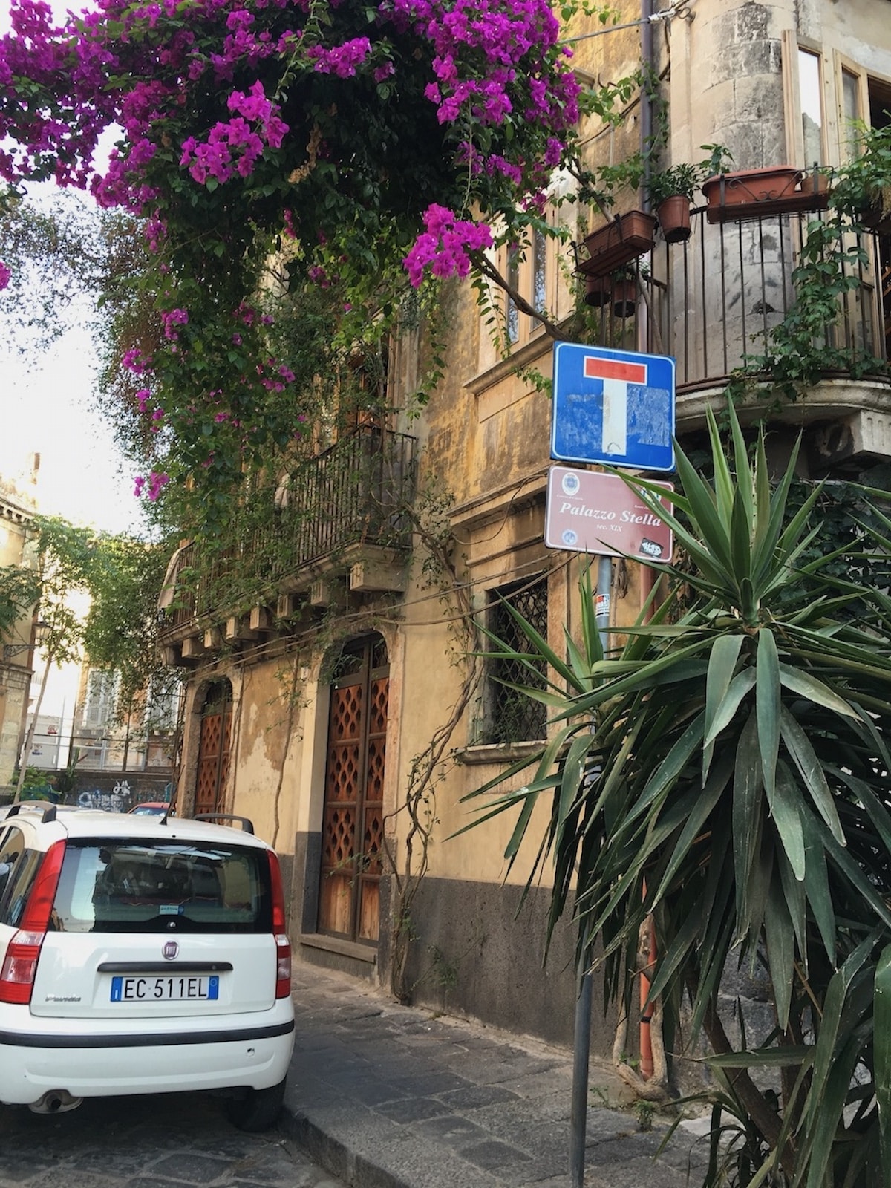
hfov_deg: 48.2
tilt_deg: +13.9
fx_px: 995
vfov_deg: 61.7
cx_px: 446
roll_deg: -2.4
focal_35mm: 29
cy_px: 594
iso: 32
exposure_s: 1/50
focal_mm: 4.15
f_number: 2.2
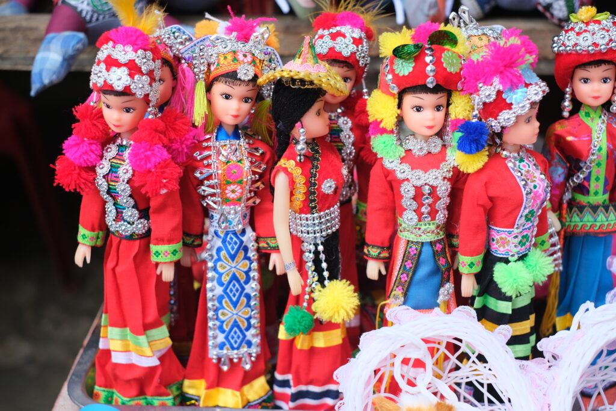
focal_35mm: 53
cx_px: 308
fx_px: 907
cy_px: 206
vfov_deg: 25.5
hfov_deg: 37.5
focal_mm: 35
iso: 320
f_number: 3.2
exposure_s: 1/420
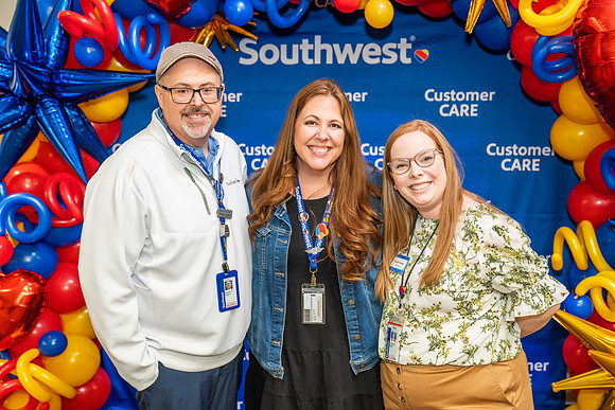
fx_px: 704
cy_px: 205
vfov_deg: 32.5
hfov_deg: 47.2
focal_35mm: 41
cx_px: 308
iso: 2000
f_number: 4
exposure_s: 1/160
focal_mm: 41
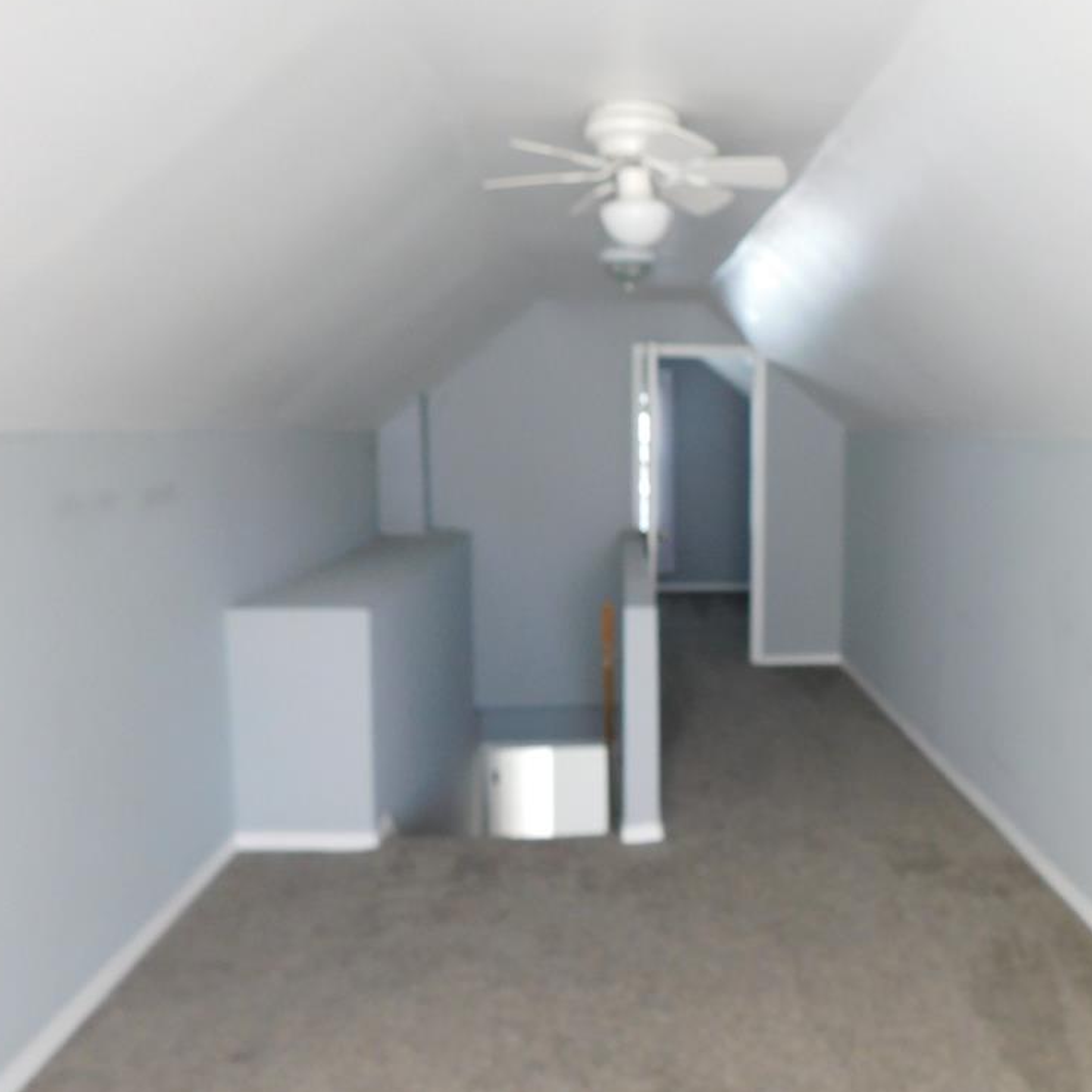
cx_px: 710
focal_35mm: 28
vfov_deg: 57.3
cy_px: 547
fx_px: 999
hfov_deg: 56.3
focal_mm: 4
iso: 220
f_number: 3
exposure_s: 1/30
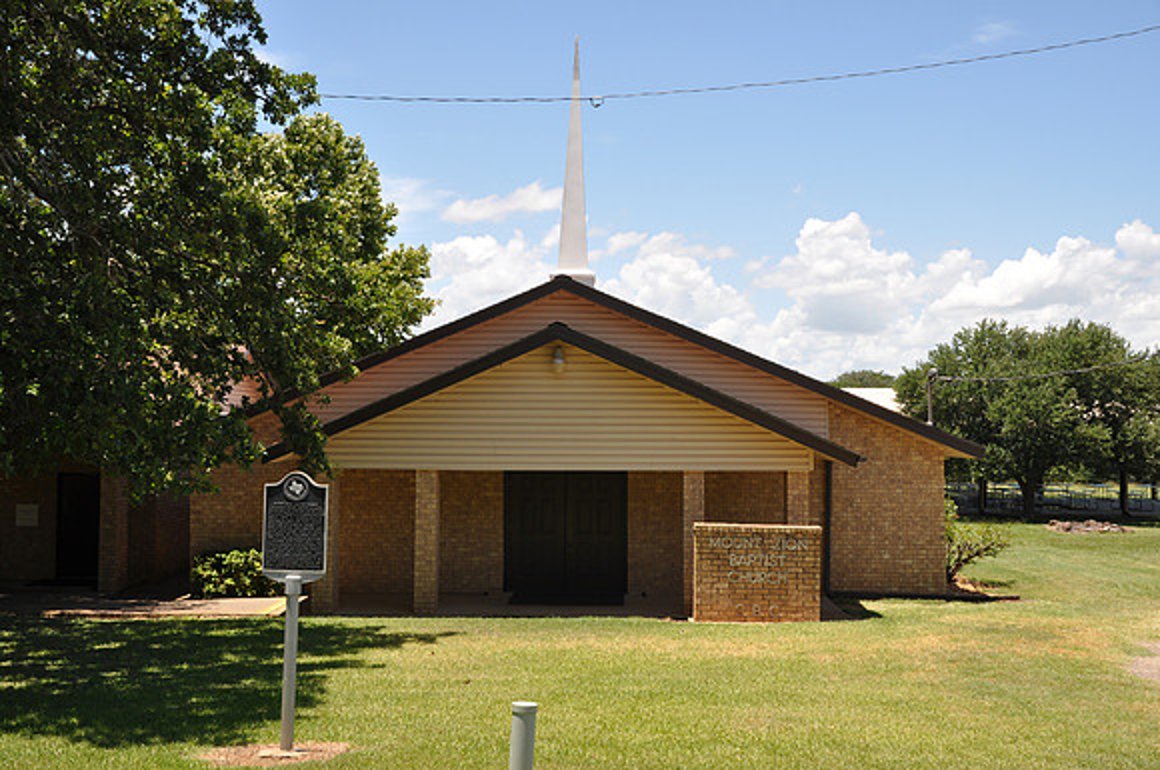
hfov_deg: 46.5
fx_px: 1351
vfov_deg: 31.8
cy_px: 385
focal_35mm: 42
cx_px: 580
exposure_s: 1/80
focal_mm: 28
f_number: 9
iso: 200
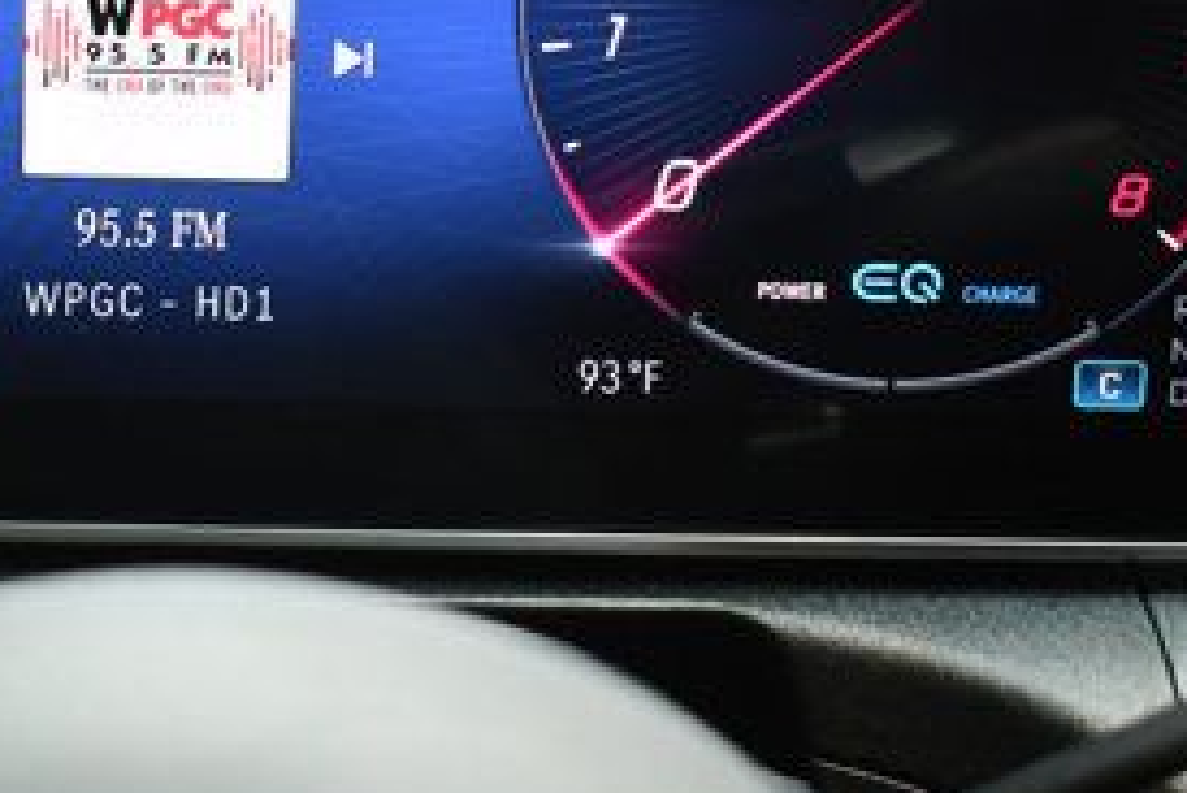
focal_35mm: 119
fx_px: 3926
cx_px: 169
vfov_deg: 11.4
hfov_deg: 17.0
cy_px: 46
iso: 800
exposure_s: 1/250
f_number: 4.5
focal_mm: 34
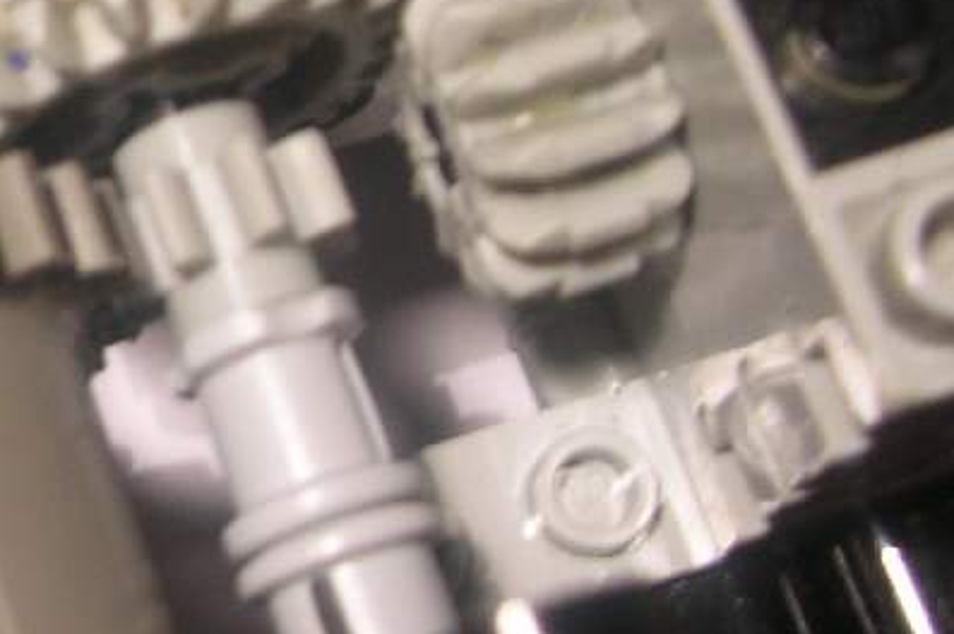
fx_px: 2489
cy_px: 156
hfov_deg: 20.0
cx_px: -272
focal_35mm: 94
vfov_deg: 14.5
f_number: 3
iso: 50
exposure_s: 1/5.8
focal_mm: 5.8
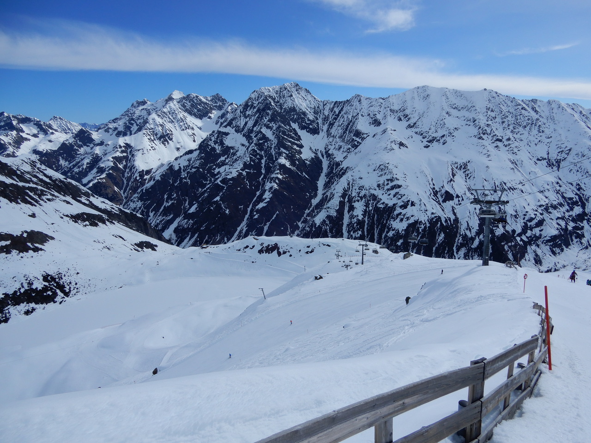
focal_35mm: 24
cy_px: 222
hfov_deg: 71.6
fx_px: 410
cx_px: 296
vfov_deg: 56.8
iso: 80
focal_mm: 4.3
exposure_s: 1/1600
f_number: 4.5
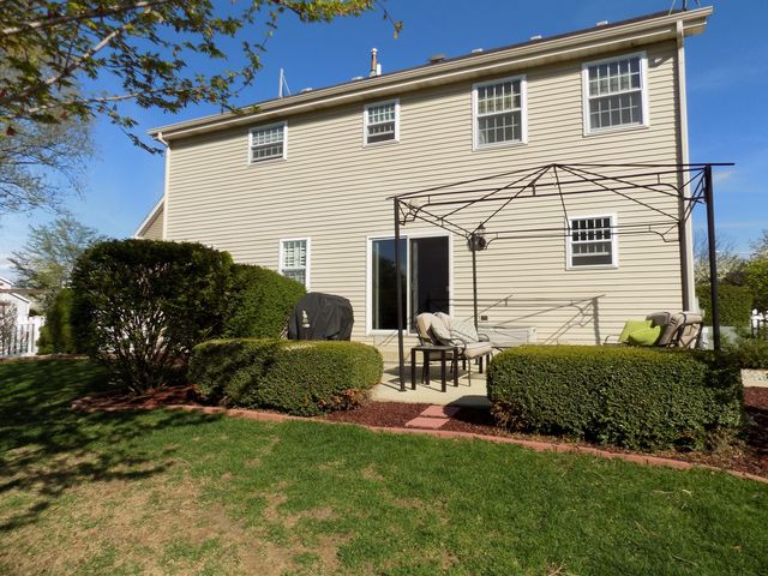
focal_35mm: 23
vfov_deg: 58.9
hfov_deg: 73.9
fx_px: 510
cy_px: 288
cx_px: 384
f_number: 3.1
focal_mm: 4
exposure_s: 1/1250
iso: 80
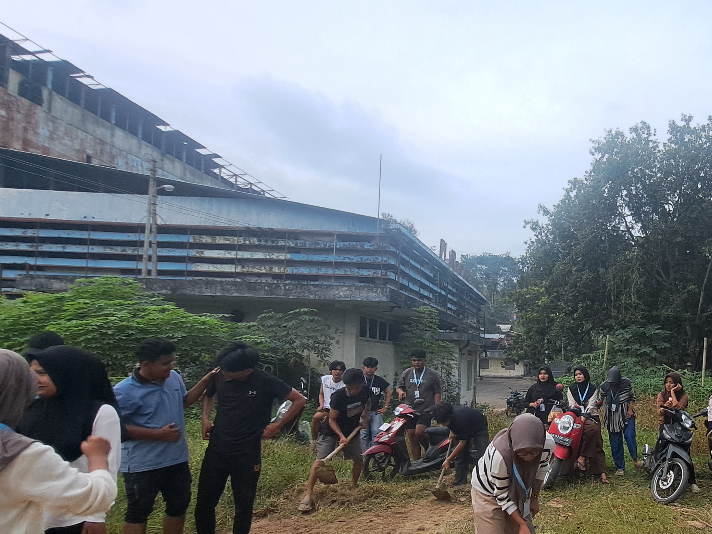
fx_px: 514
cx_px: 625
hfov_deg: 60.2
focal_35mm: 25
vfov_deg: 53.9
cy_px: 352
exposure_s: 1/100
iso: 50
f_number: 2.2
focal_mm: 1.74
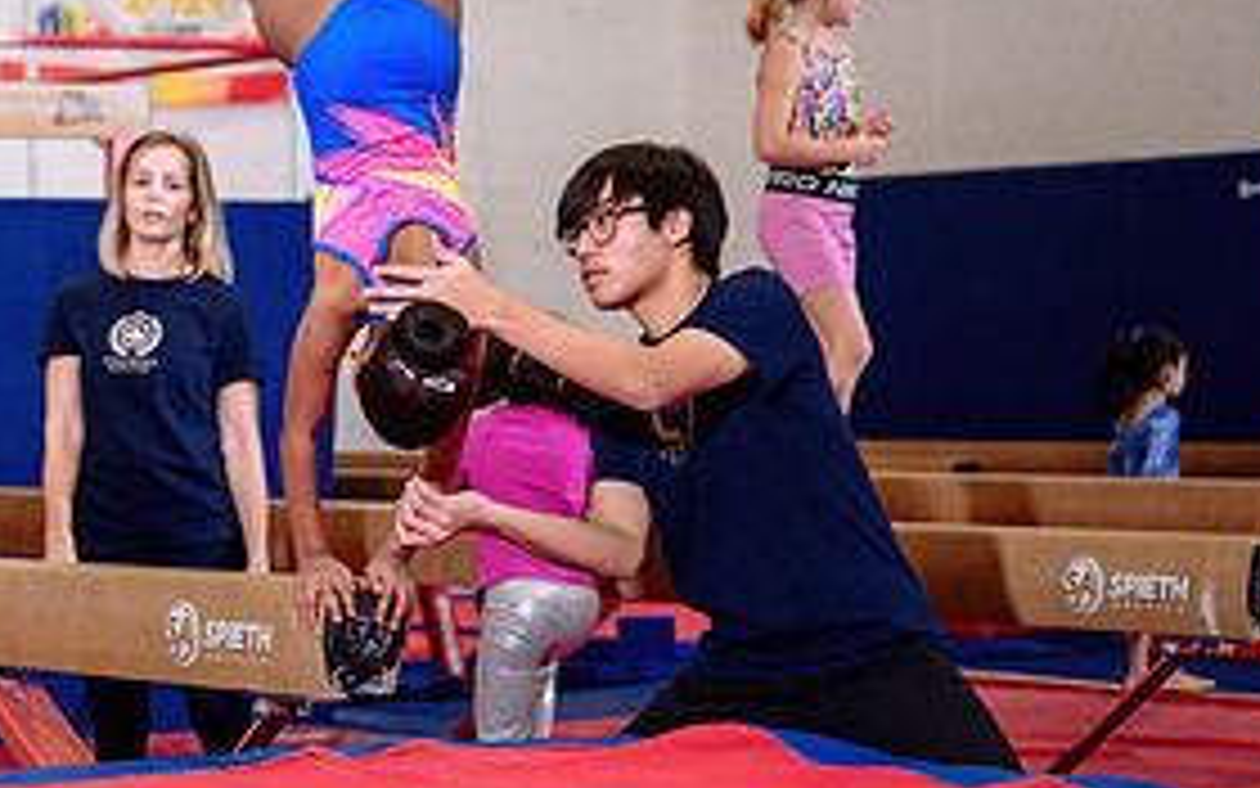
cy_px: 385
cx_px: 108
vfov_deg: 11.3
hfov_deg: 17.7
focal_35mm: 116
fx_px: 3983
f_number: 3.5
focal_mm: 55
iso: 800
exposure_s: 1/250
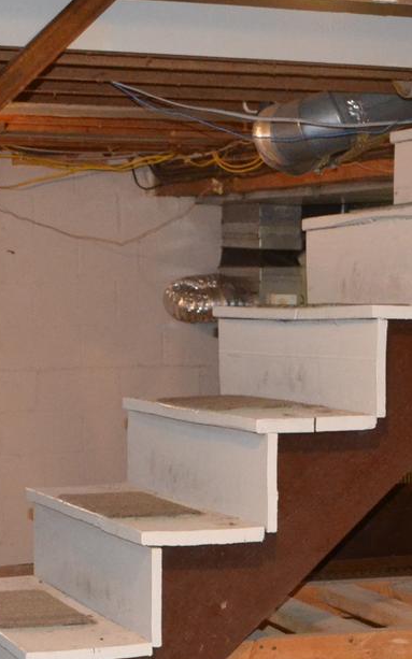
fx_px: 1653
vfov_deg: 21.6
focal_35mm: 92
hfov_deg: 14.1
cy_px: 696
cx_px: 328
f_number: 3.5
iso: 1600
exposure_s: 1/60
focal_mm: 18
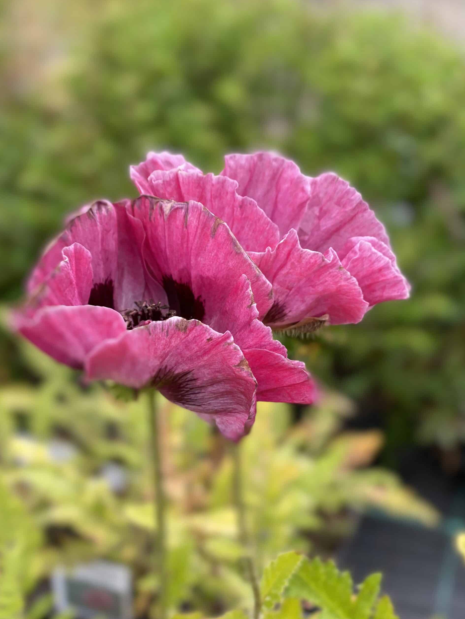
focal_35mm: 53
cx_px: 232
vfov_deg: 36.2
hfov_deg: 27.5
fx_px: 949
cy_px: 306
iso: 20
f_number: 2
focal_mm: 6
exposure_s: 1/259
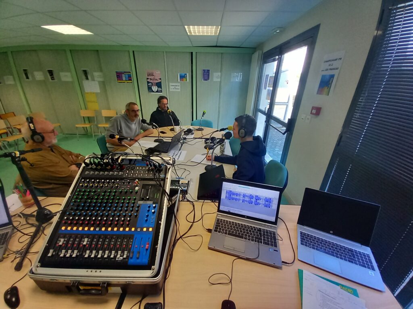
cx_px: 206
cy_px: 154
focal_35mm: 13
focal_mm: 1.13
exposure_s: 1/50
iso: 160
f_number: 2.2
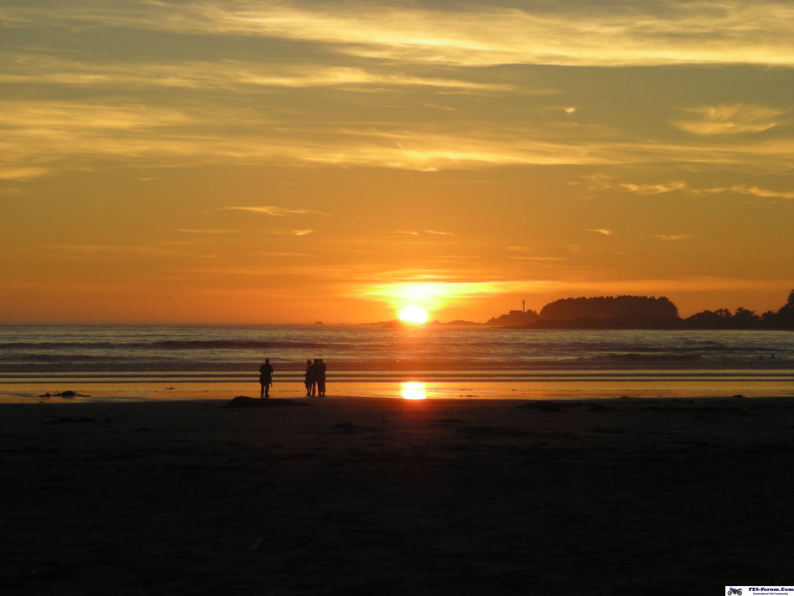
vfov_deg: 12.8
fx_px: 2661
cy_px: 298
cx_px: 397
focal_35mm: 116
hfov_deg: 17.0
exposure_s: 1/213
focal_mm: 19.2
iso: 50
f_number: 5.3
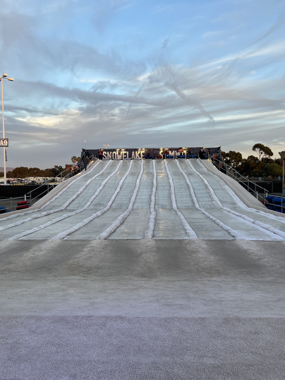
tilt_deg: -2.4
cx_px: 142
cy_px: 190
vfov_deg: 67.3
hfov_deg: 53.1
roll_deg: +1.3
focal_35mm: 26
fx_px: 285
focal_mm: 5.7
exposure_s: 1/219
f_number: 1.5
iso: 40
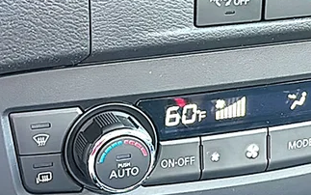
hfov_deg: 22.3
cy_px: 177
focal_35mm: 92
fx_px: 780
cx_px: 244
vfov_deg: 14.1
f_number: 1.78
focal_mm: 6.86
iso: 400
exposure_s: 1/40
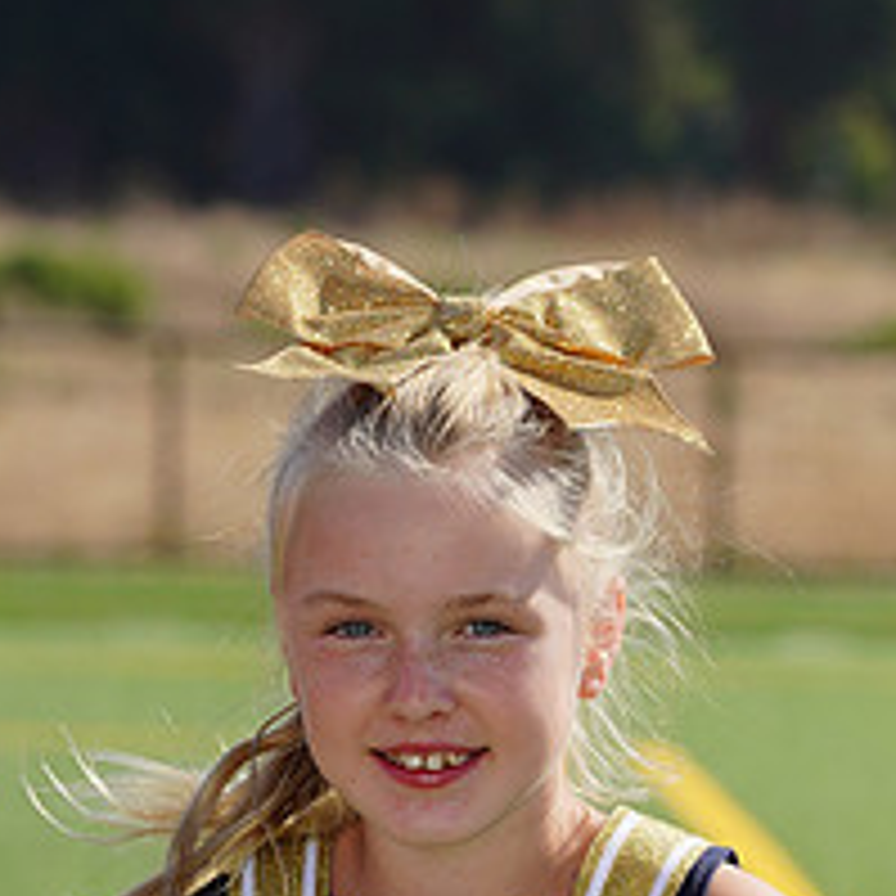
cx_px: 617
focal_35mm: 490
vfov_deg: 3.6
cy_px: 1072
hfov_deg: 3.6
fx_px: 14349
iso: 100
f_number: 10
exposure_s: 1/250
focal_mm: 198
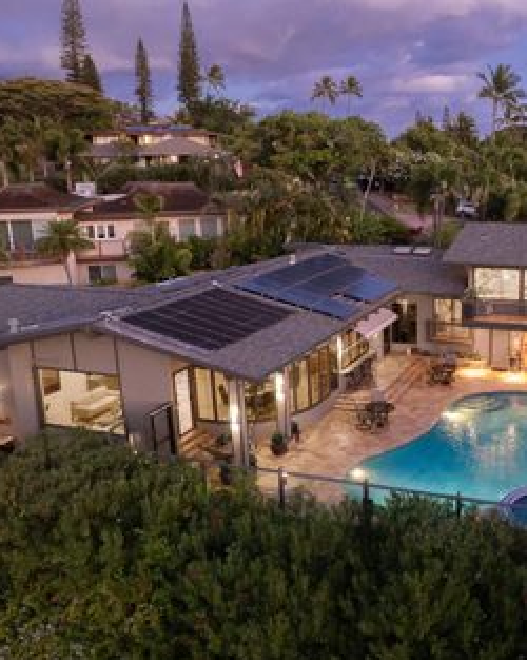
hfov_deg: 42.6
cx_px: 417
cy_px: 313
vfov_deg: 54.2
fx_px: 644
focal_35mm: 33
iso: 580
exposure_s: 1/13
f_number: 2.8
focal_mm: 8.38
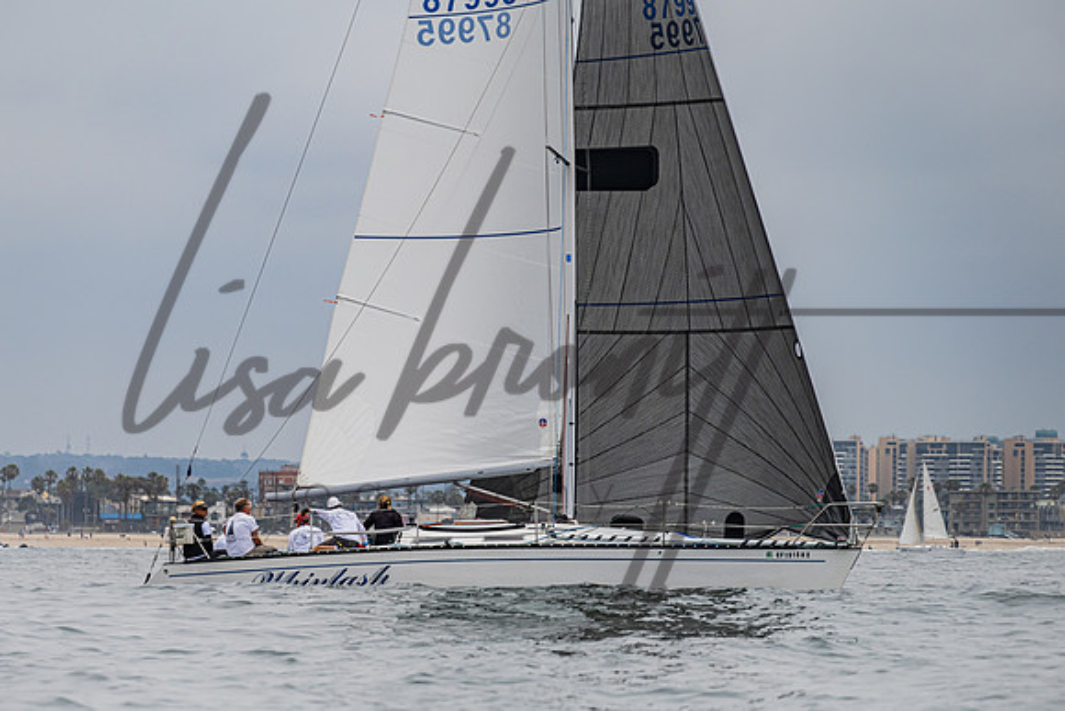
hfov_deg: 8.1
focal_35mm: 255
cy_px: 453
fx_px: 7535
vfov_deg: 5.4
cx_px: 436
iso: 250
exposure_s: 1/1250
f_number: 6.3
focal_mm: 200
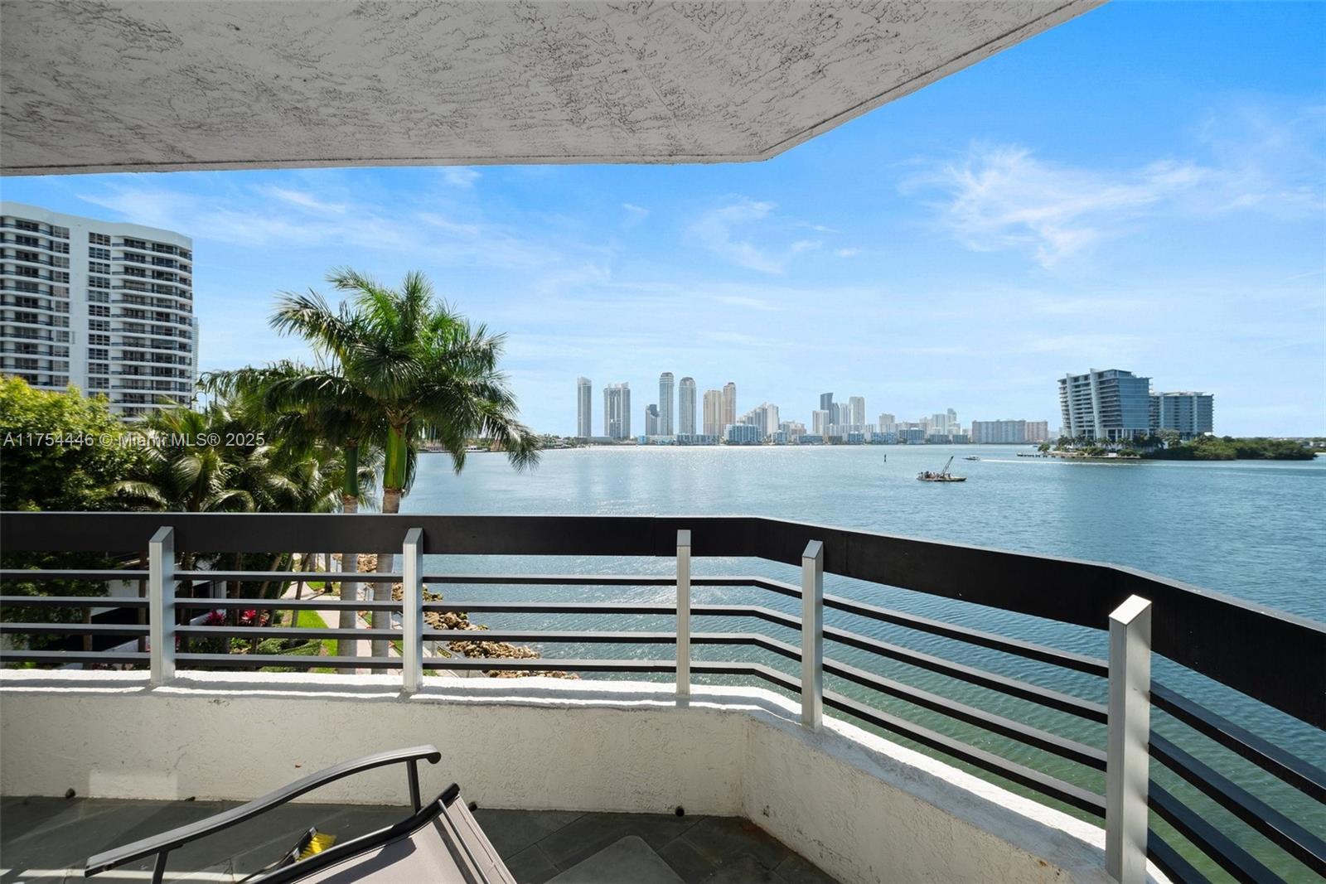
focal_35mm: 14
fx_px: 516
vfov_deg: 81.2
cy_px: 442
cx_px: 663
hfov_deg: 104.2
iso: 200
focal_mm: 14
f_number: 8
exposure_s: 1/60
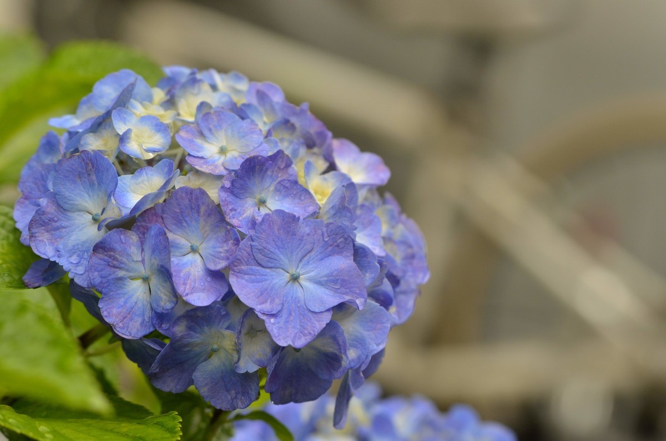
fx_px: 2493
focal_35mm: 135
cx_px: 333
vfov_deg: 10.1
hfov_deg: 15.2
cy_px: 220
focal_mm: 90
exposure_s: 1/640
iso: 400
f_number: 5
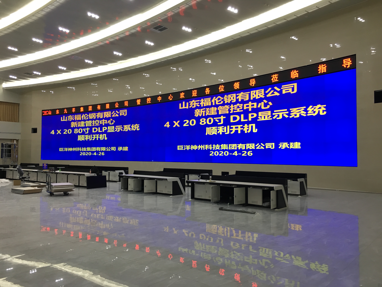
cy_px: 144
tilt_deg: +2.3
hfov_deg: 61.7
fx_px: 320
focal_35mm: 29
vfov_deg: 48.2
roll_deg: -1.0
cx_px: 191
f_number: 2.2
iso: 100
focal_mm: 4.15
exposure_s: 1/33
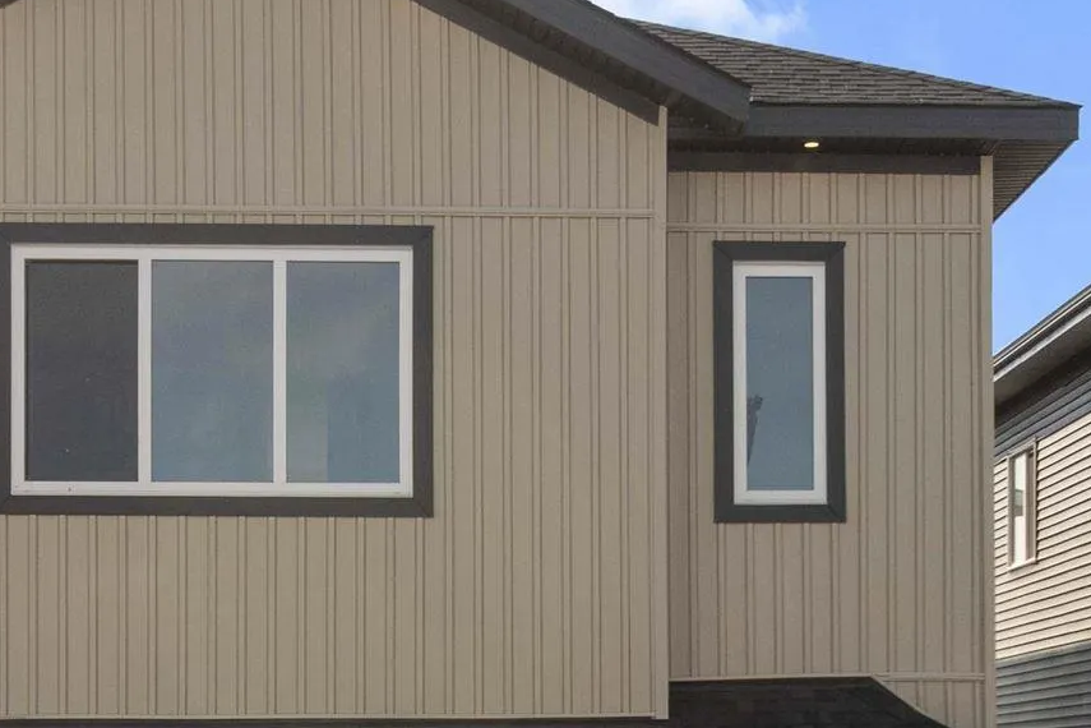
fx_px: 2394
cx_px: 577
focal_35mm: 79
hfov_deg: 25.7
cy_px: 789
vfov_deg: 16.8
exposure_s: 1/640
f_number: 2.8
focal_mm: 8.38
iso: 100
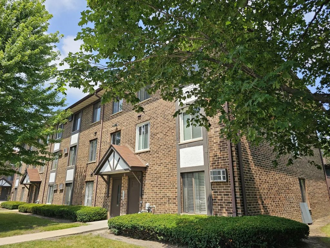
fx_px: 219
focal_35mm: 23
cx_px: 165
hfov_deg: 73.9
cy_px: 124
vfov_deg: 58.9
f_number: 1.7
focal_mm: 6.3
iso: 10
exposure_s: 1/421
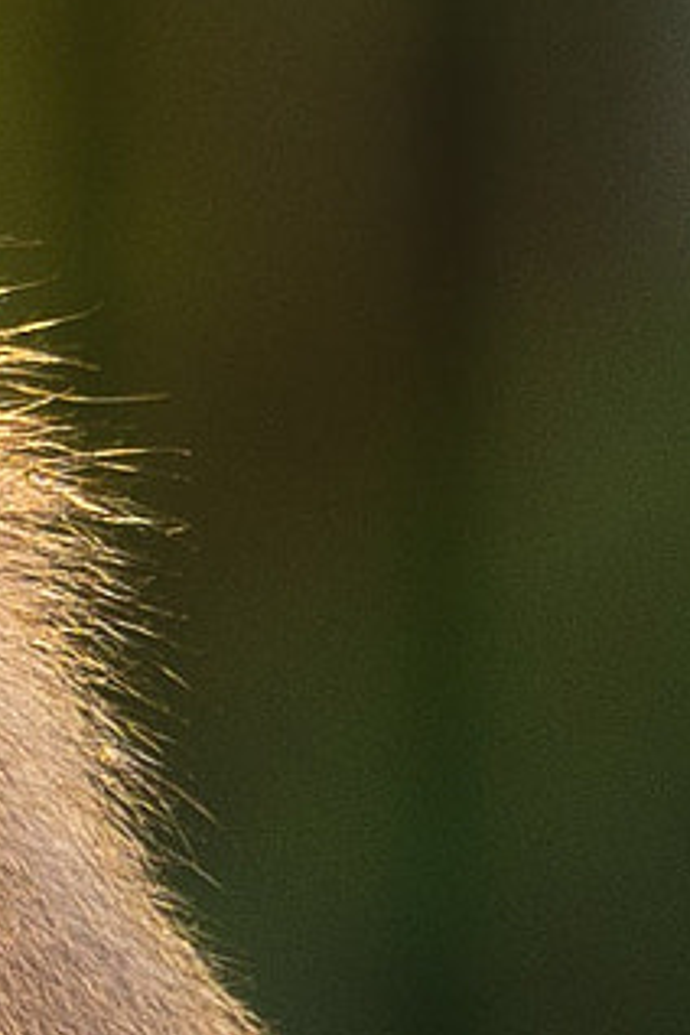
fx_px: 28920
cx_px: -972
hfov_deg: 1.4
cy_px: 2177
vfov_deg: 2.0
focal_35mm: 1006
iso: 100
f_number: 4
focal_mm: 200
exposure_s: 1/400
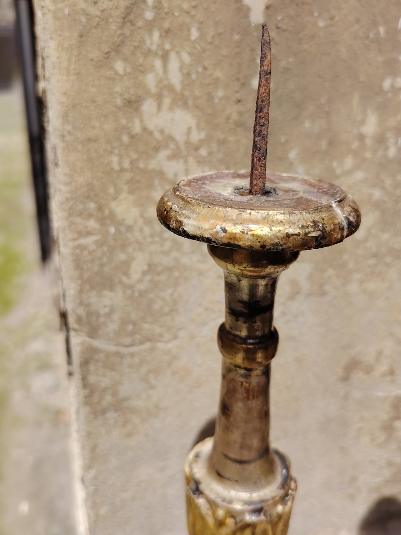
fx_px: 463
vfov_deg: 60.0
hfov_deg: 46.8
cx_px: 200
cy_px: 268
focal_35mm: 30
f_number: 1.75
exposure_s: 1/455
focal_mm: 5.25
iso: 100
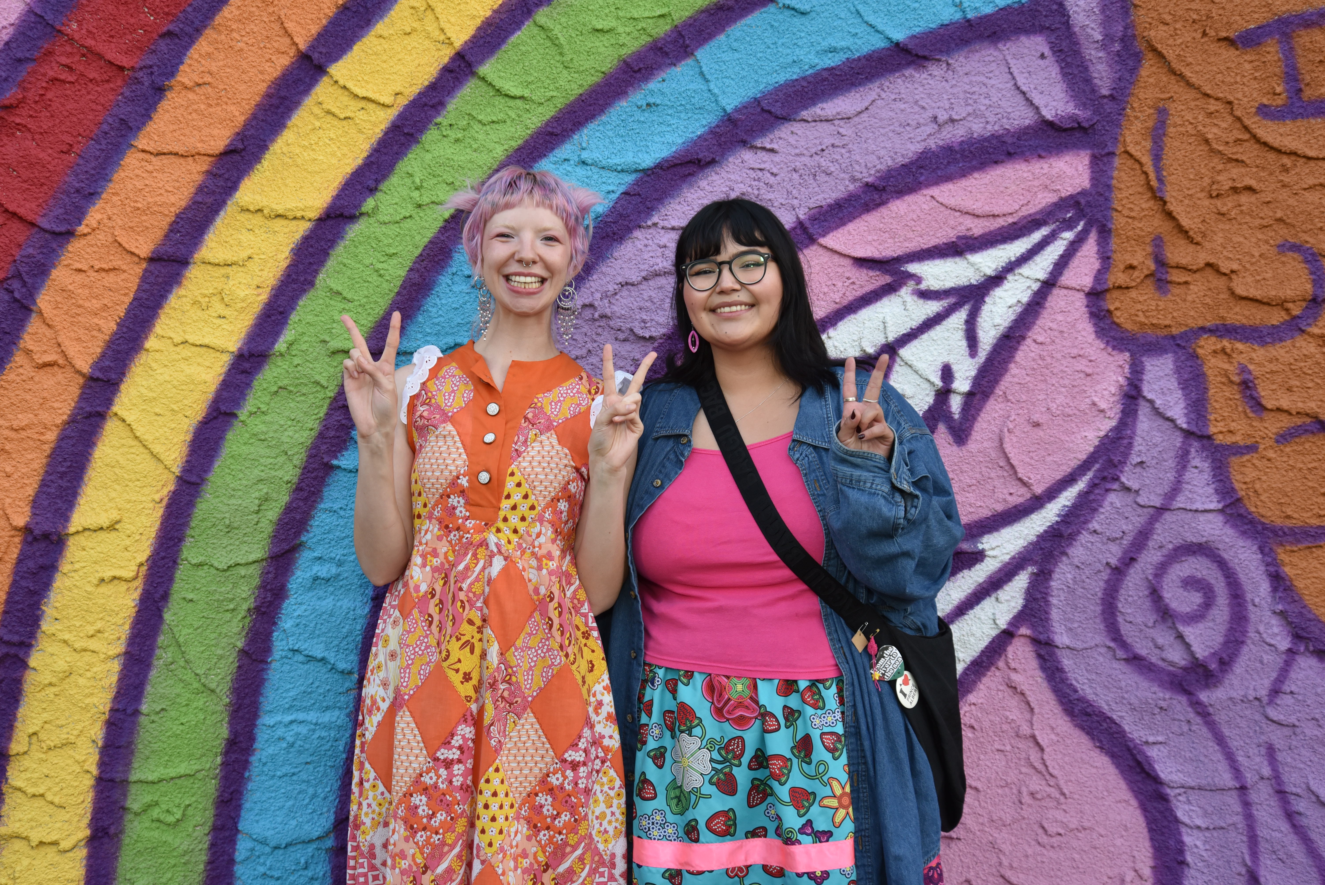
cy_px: 442
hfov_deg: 38.2
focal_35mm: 52
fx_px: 1915
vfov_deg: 26.0
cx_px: 662
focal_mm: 52
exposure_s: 1/200
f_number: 5.6
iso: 640
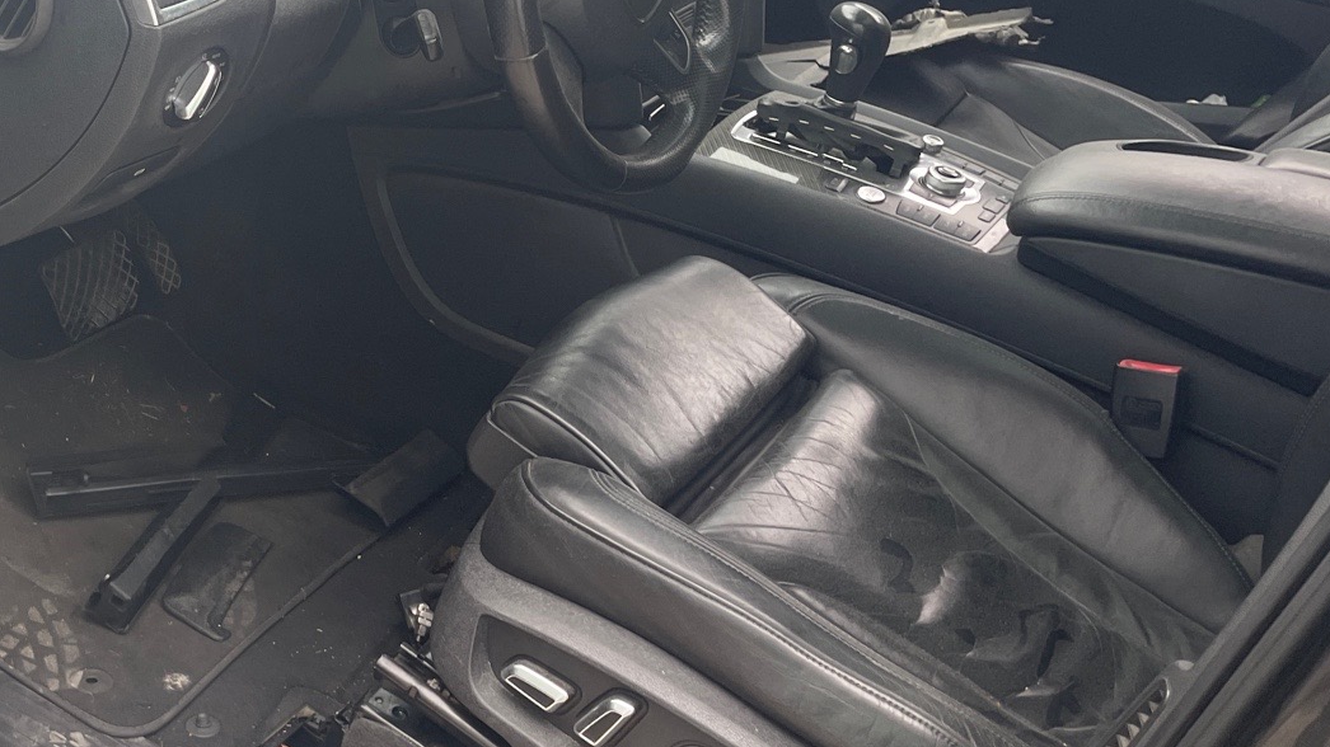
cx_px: 142
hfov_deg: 37.4
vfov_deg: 23.0
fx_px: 1834
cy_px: 340
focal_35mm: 52
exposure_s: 1/121
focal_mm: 4.2
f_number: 1.6
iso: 50
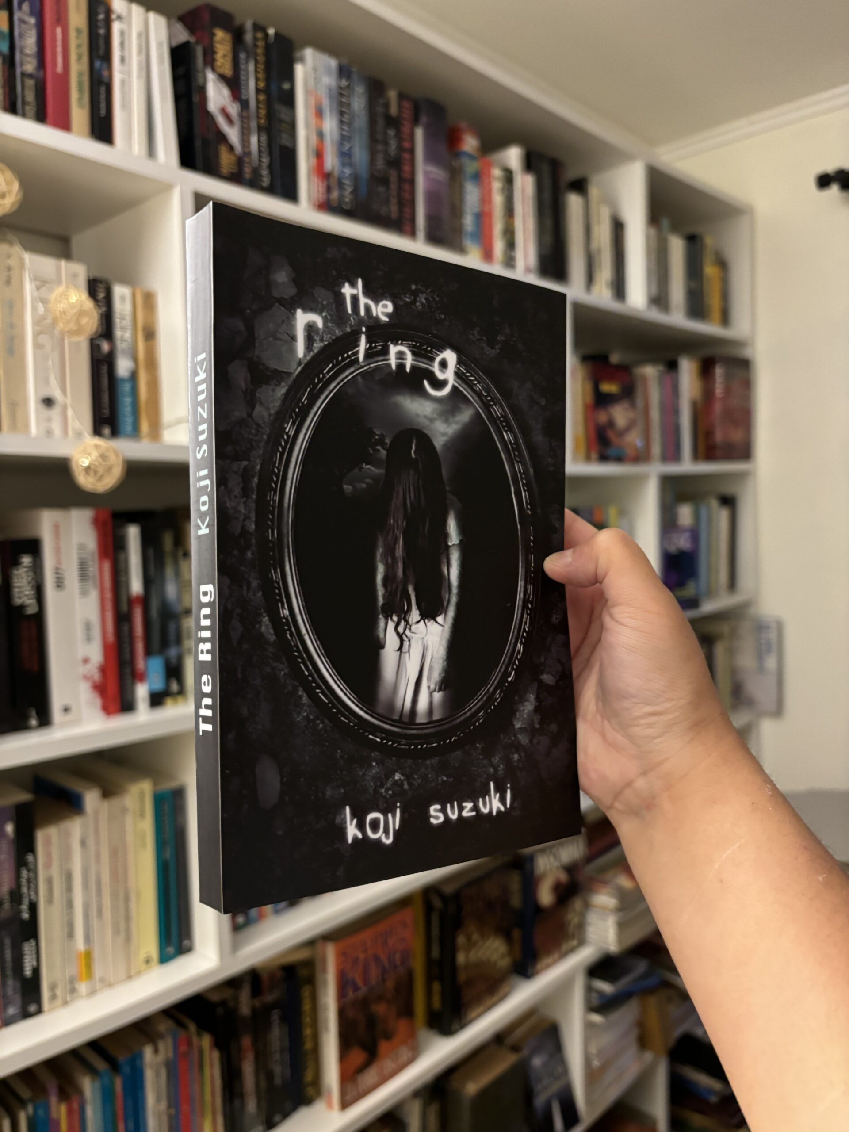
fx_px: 850
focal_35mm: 26
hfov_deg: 53.1
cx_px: 424
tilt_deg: -4.0
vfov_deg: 67.3
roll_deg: +1.2
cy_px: 566
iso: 640
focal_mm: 5.96
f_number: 1.6
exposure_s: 1/33
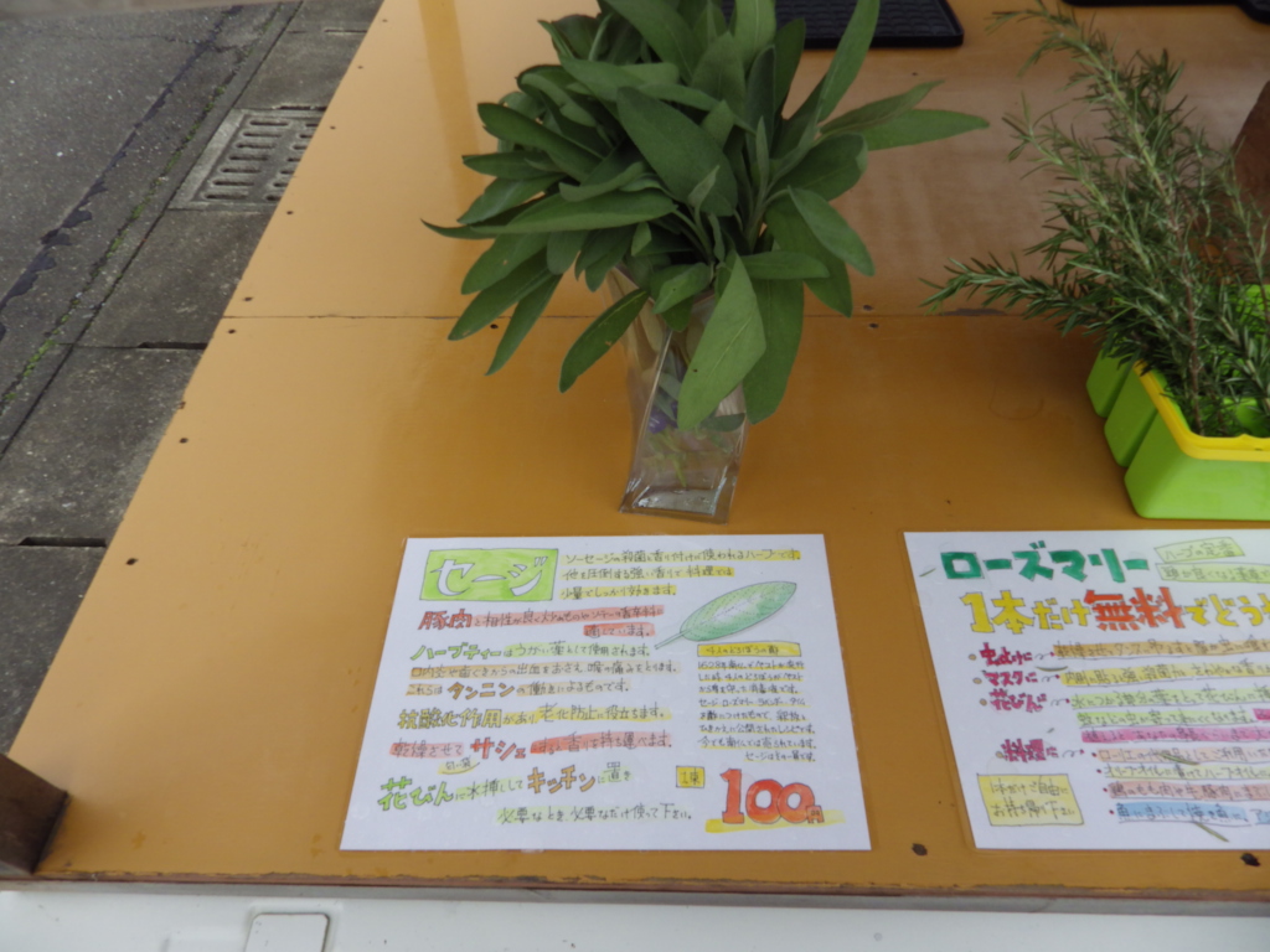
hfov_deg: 76.4
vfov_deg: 61.1
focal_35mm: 22
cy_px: 476
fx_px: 807
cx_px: 635
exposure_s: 1/320
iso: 100
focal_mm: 4
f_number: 3.1
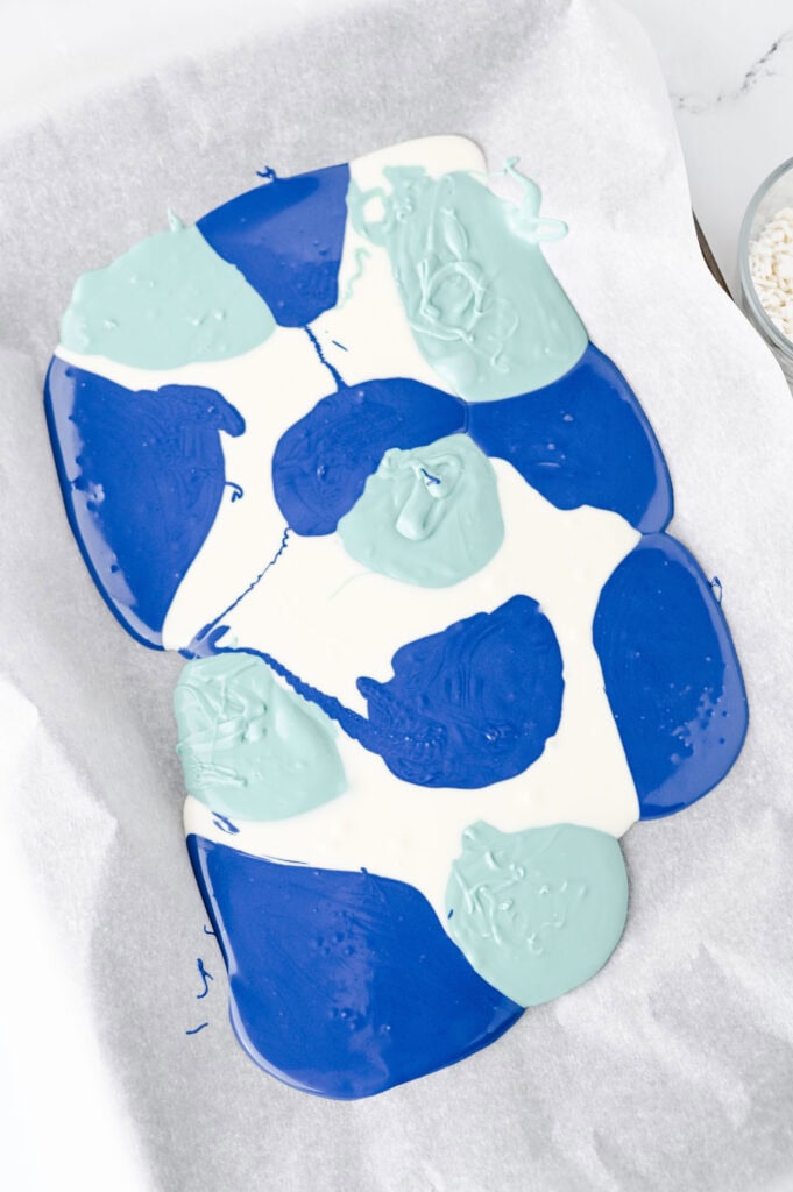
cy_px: 596
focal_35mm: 50
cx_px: 396
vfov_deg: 39.6
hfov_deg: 26.9
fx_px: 1655
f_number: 4
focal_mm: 50
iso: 140
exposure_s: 1/100
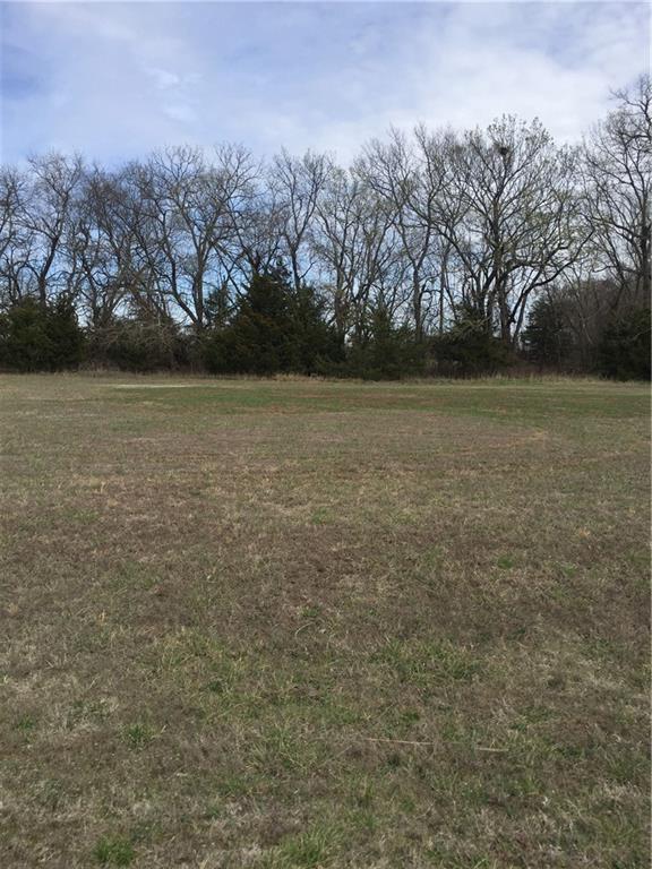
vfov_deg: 61.7
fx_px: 728
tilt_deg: -6.2
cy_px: 434
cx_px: 326
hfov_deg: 48.2
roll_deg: +0.4
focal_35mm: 29
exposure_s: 1/2198
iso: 32
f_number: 2.2
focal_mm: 4.15
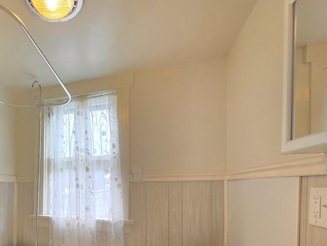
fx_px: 208
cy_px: 186
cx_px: 85
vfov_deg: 57.8
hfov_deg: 71.6
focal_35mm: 22
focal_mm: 1.7
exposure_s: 1/60
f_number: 2.2
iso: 125
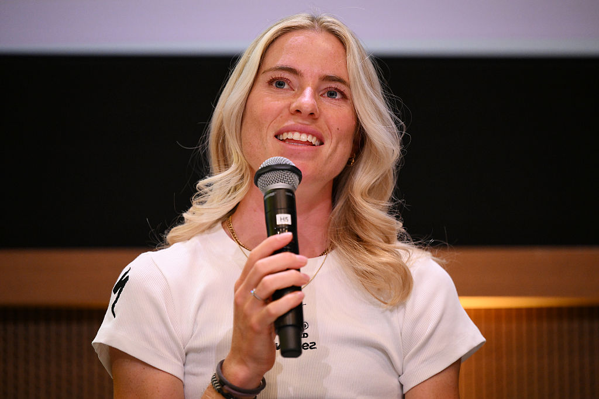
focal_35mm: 175
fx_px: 2912
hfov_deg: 11.7
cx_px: 300
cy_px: 200
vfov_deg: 7.8
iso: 3200
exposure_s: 1/320
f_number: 2.8
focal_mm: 175
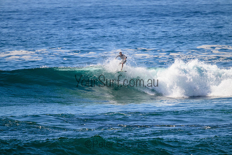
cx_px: 116
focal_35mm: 800
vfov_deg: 1.7
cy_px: 78
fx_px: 5157
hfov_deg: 2.6
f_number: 11
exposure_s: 1/2000
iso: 1250
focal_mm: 800
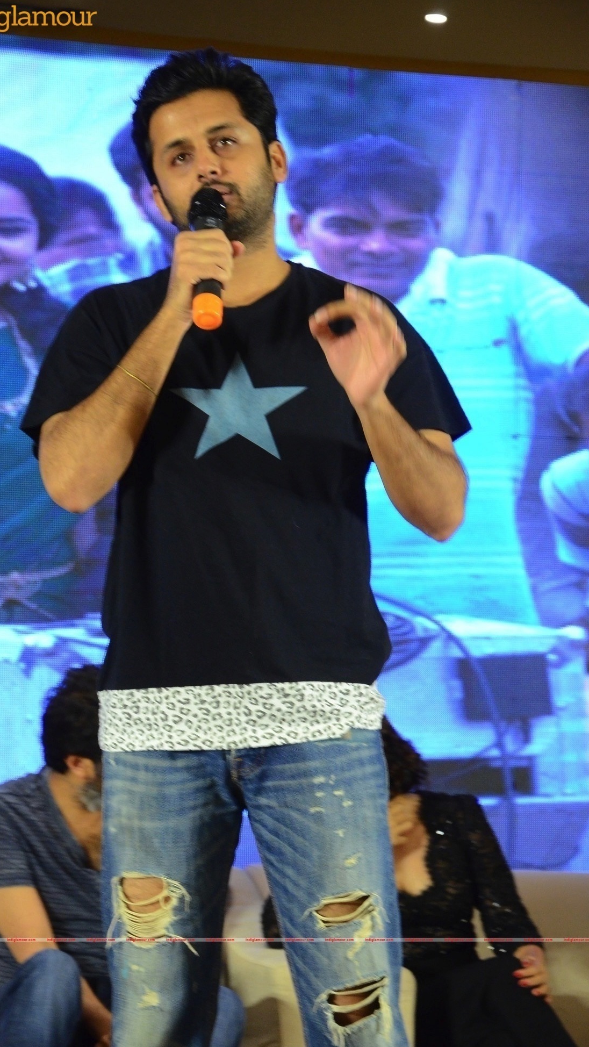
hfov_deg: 10.2
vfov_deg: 18.1
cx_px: 260
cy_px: 526
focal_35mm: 119
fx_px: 3290
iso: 2000
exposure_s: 1/80
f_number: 5.6
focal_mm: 75
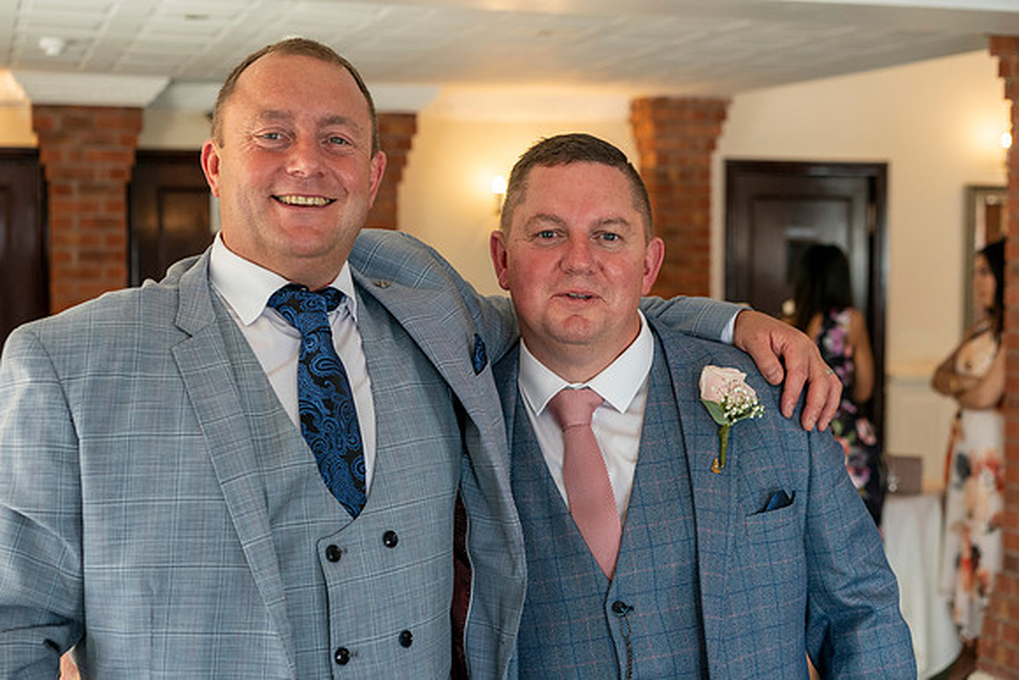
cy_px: 340
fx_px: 1557
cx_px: 510
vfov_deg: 24.6
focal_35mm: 55
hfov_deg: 36.2
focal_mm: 55
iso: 1600
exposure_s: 1/160
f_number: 4.5
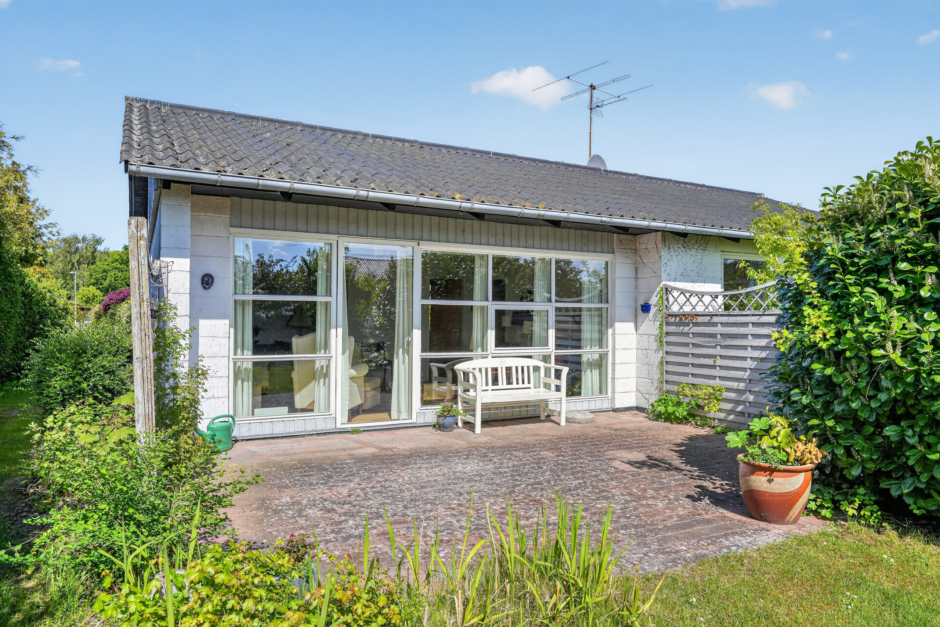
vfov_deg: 53.1
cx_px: 470
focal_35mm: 24
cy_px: 314
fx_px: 627
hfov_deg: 73.8
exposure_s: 1/200
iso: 400
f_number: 8
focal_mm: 24
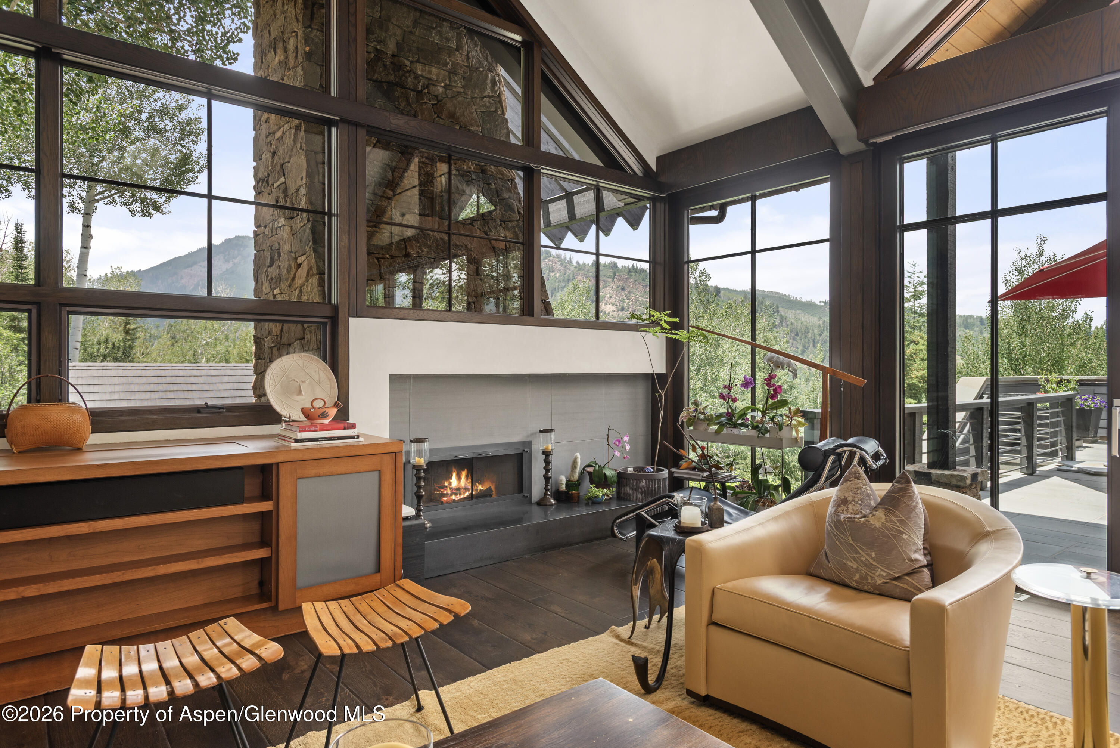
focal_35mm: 22
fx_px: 685
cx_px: 560
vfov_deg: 57.3
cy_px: 374
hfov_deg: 78.6
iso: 400
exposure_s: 1/25
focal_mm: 22
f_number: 7.1
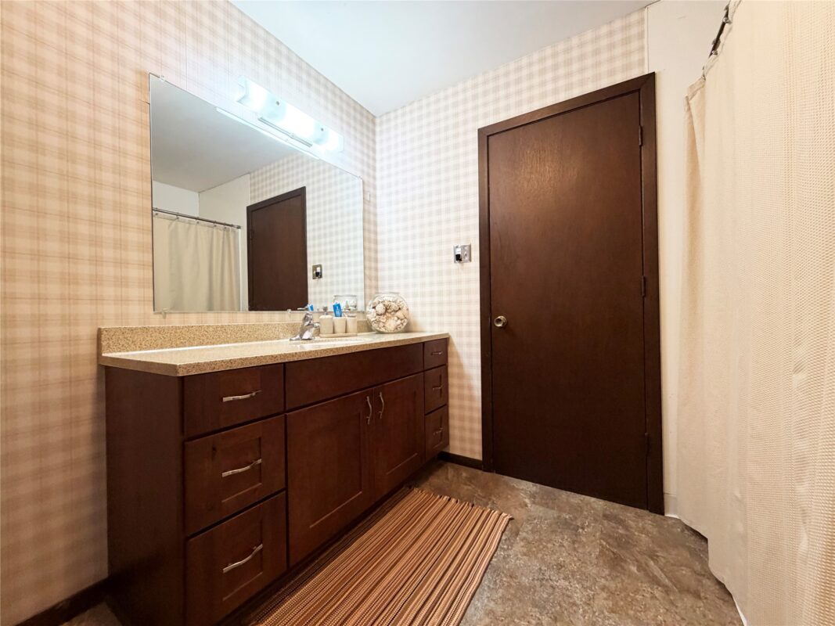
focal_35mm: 14
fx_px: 338
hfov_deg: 102.1
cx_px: 418
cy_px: 313
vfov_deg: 85.7
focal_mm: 2.22
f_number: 2.2
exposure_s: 1/60
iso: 250
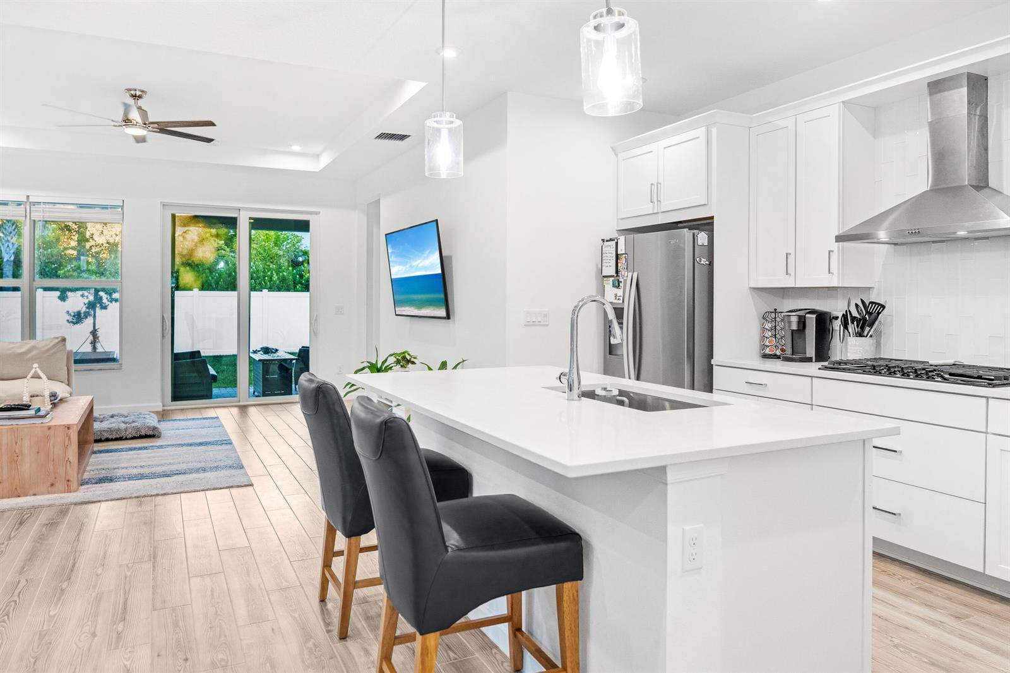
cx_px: 505
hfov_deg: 73.8
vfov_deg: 53.1
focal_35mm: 24
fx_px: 673
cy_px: 336
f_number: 4
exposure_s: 1/80
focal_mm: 24
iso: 1000
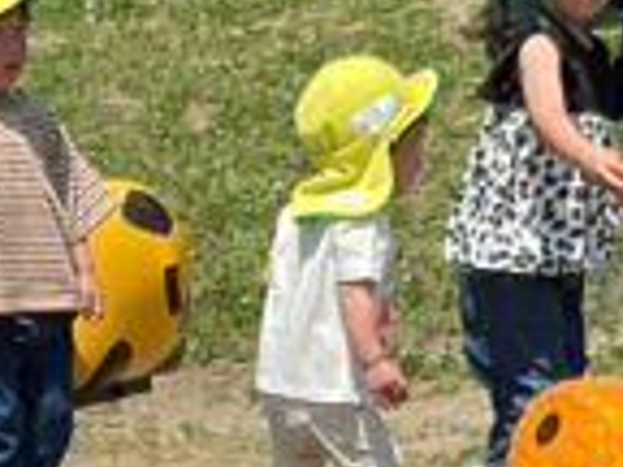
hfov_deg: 9.6
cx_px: 247
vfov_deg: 6.8
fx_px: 3707
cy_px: 1111
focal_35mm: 206
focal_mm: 3
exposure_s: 1/2058
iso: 16
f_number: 1.8
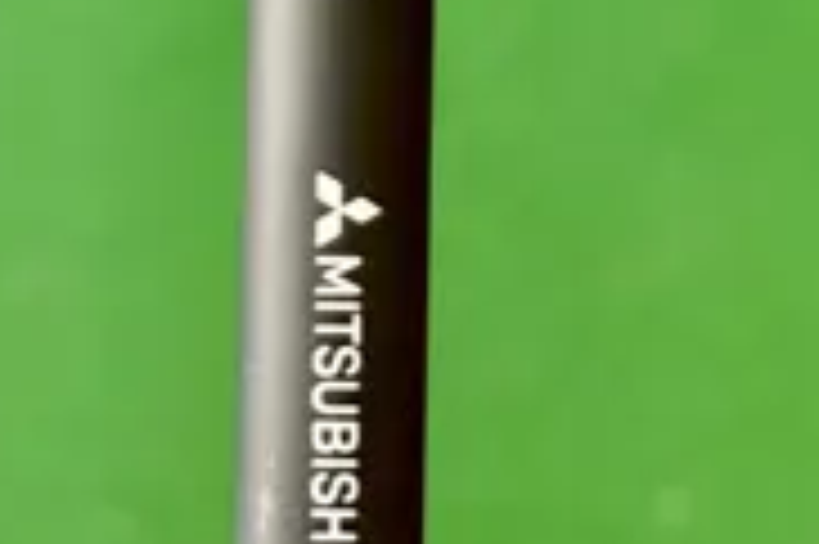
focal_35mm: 132
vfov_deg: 10.3
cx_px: 284
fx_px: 3000
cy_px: 108
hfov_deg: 15.5
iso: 640
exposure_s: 1/30
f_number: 1.78
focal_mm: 6.76
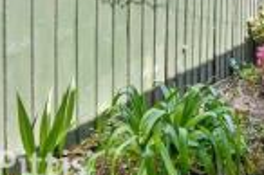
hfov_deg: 37.7
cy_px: -32
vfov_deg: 24.9
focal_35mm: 49
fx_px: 359
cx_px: 237
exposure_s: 1/100
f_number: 8
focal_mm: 10
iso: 160
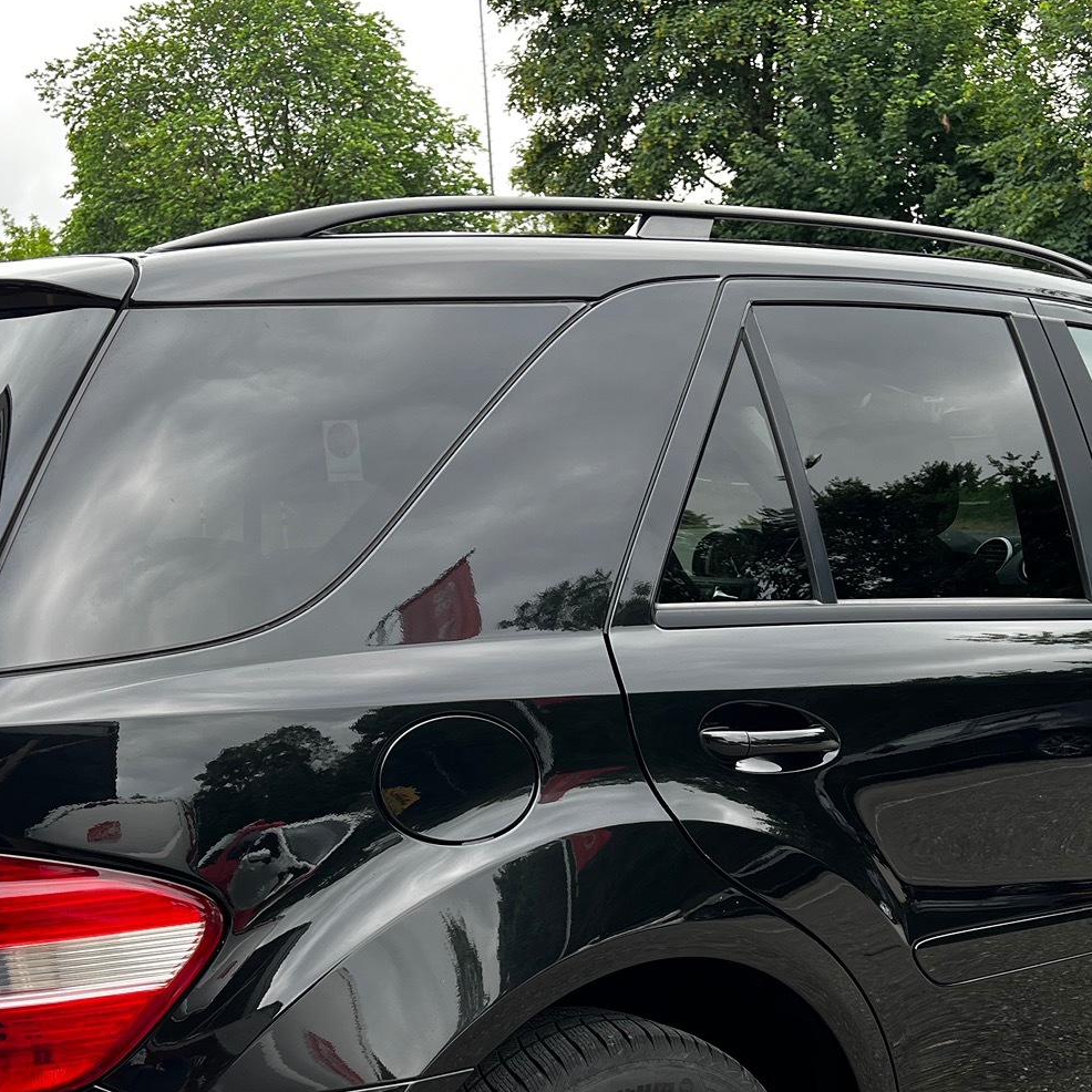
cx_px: 563
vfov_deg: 35.2
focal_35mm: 47
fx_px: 1677
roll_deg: +4.3
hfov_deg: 36.1
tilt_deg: -13.6
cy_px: 832
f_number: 1.5
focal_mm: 5.7
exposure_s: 1/304
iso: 50
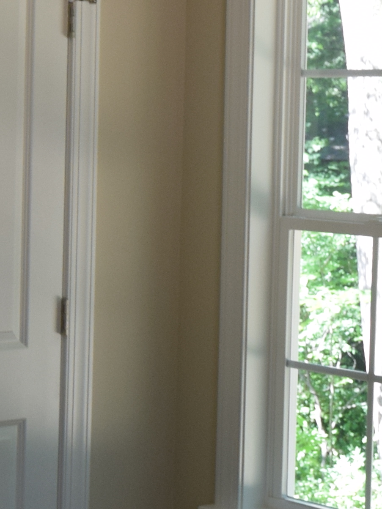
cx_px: 234
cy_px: 205
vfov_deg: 17.1
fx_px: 1692
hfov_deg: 12.9
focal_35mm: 115
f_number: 5
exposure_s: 1/100
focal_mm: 16
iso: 400
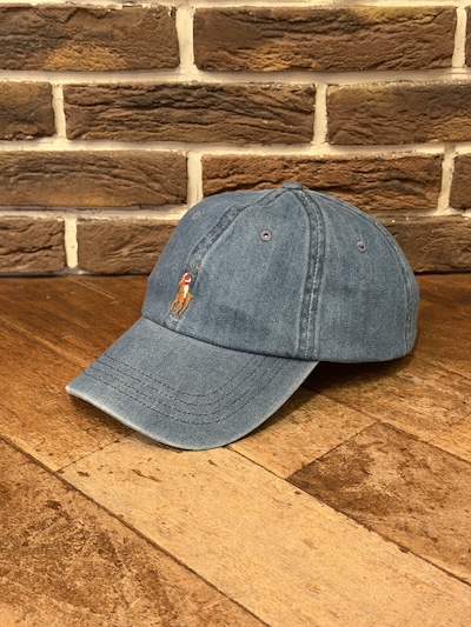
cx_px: 236
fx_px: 870
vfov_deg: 39.6
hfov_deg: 30.3
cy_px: 314
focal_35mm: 48
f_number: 1.78
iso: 640
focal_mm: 6.76
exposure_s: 1/30
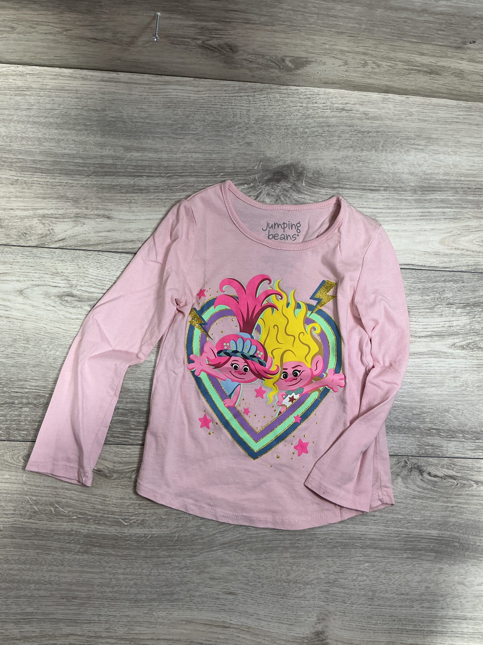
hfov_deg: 48.2
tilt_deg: -83.5
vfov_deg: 61.7
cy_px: 322
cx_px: 242
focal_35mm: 29
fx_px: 540
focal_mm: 3
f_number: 1.8
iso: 40
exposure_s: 1/50
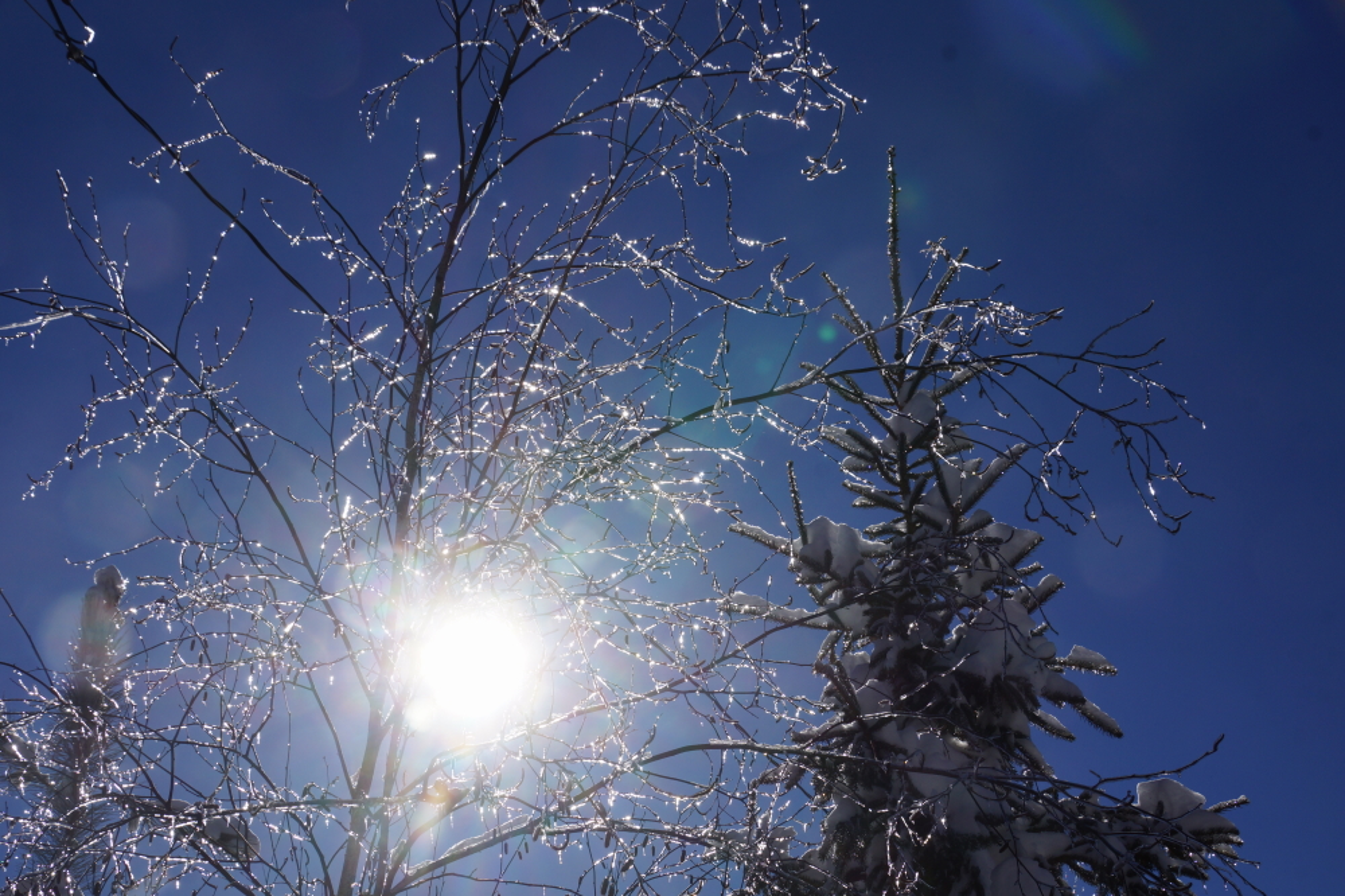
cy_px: 448
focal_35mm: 52
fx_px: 1961
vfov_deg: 25.7
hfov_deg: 37.9
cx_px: 672
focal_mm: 35
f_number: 13
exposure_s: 1/250
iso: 100
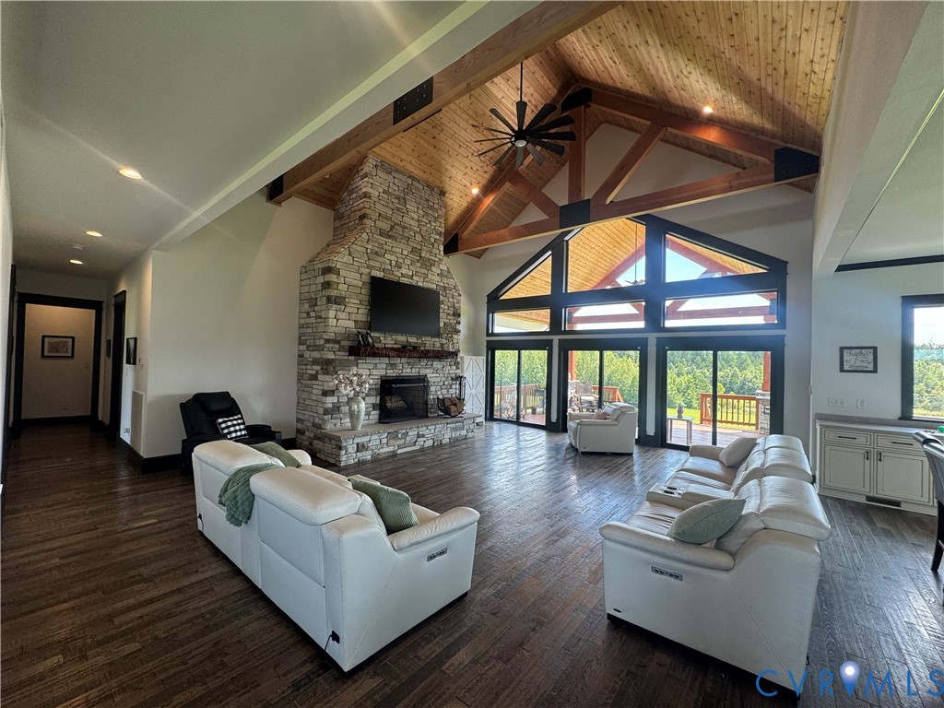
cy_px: 354
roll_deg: -1.4
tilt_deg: +1.0
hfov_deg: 102.1
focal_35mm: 14
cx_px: 472
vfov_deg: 85.7
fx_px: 382
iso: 64
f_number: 2.2
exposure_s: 1/120
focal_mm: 2.22
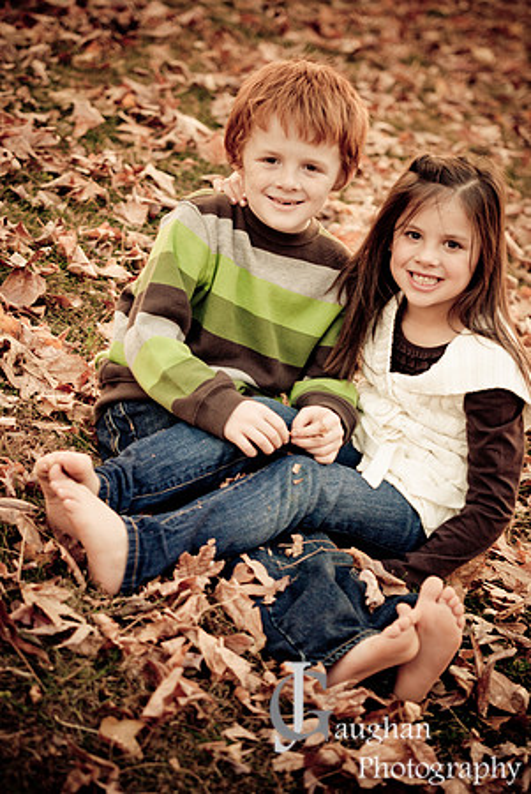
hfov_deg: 13.1
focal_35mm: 105
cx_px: 266
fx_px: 2318
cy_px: 397
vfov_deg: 19.4
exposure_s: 1/100
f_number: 2.8
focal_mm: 70
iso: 250
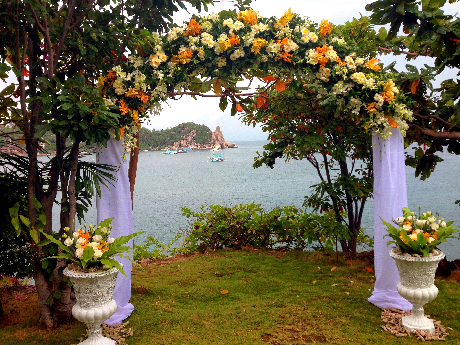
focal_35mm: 33
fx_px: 439
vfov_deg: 42.9
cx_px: 230
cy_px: 172
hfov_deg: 55.4
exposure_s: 1/463
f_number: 2.4
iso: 50
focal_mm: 4.12
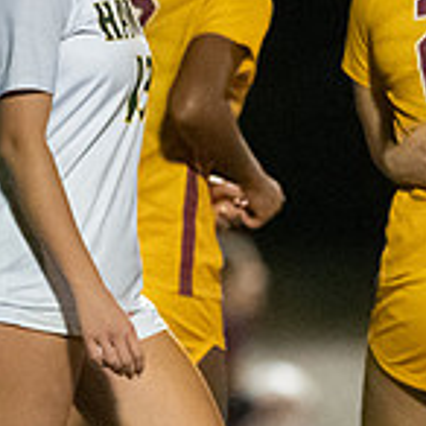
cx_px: 776
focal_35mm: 1625
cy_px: 380
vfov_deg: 1.1
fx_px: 22625
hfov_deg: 1.1
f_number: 2.8
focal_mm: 300
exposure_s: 1/1000
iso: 16000
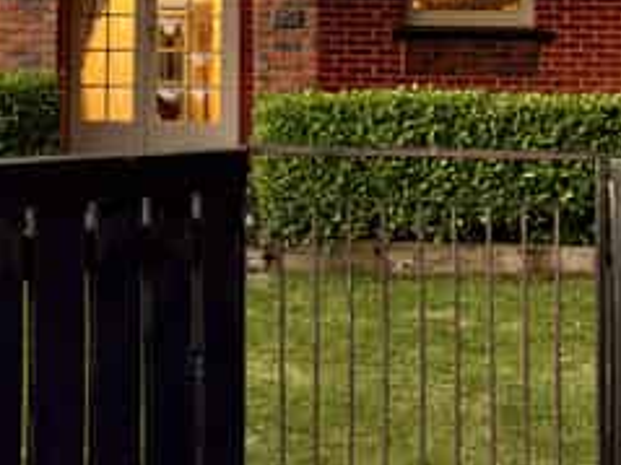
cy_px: 27
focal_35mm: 66
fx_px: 1183
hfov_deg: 28.8
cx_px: 125
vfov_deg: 21.6
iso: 200
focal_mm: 6.93
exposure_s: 1/100
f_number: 1.8
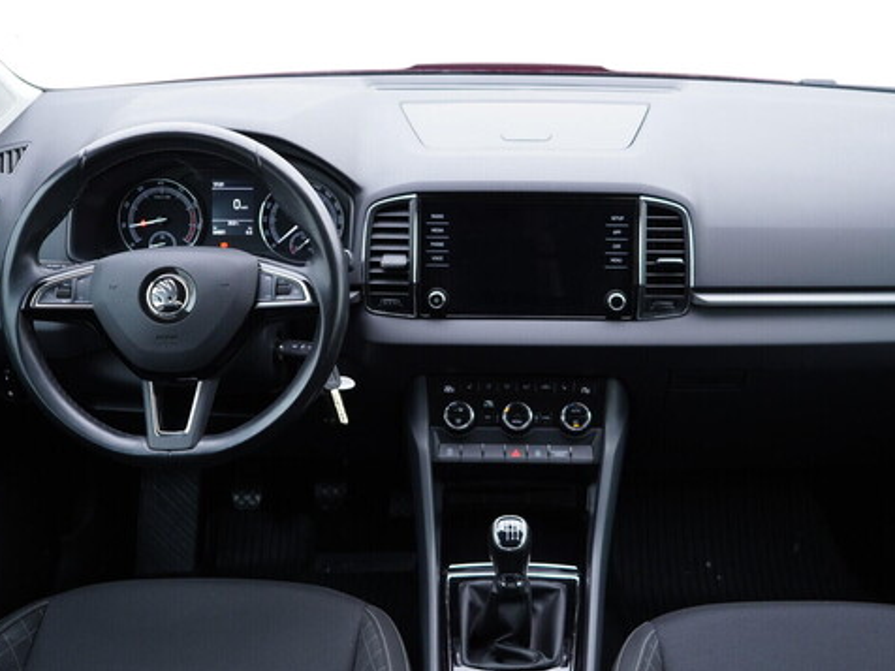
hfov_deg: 46.7
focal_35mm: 40
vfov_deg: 36.0
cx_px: 491
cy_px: 332
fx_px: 1034
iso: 320
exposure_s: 1/40
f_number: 2.8
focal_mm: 24
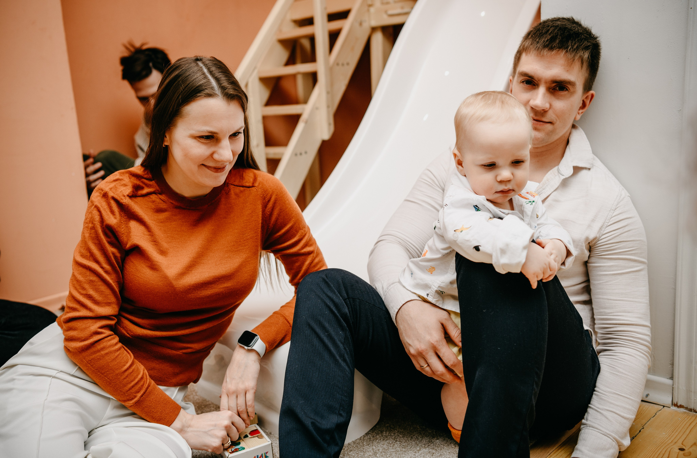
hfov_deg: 54.0
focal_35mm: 36
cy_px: 223
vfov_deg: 37.0
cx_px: 345
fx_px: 684
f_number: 3.2
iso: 125
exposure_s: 1/160
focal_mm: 35
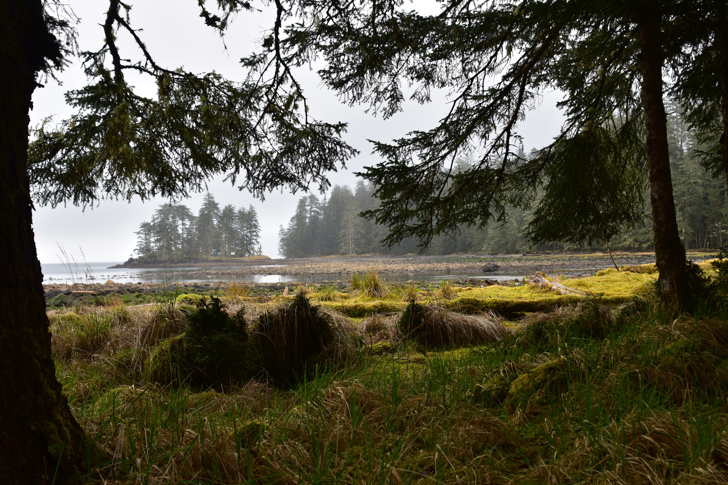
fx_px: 910
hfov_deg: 43.6
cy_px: 242
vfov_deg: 29.9
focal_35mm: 45
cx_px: 364
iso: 100
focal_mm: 30
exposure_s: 1/80
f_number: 6.3
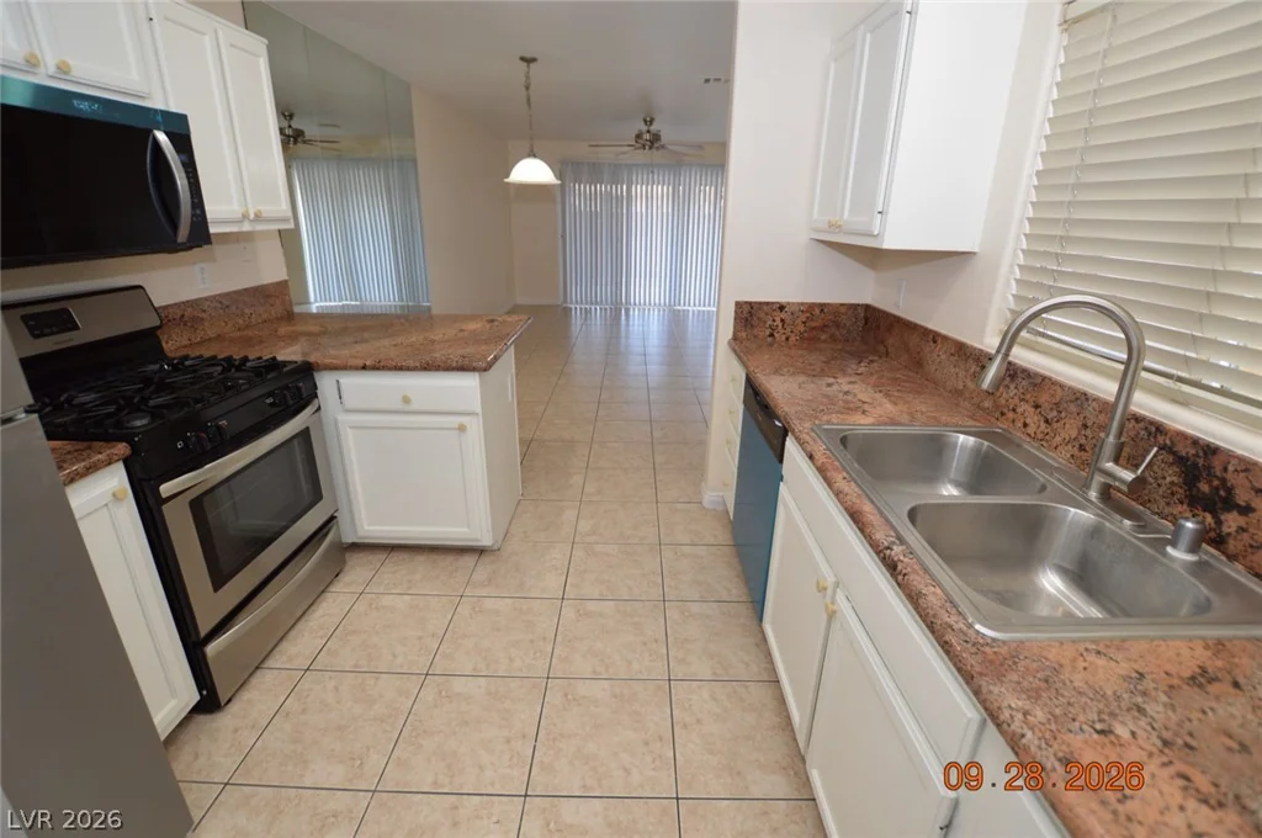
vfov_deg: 77.2
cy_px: 419
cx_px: 631
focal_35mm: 15
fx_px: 525
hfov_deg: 100.5
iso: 400
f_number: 4
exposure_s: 1/60
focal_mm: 10
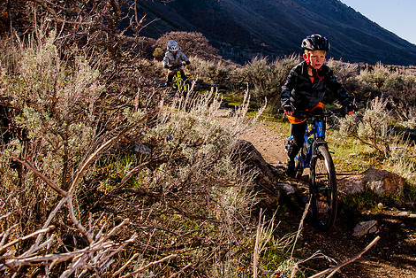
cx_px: 250
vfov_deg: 29.6
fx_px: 520
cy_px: 82
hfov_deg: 43.4
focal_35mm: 45
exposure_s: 1/160
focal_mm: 31
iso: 250
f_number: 14
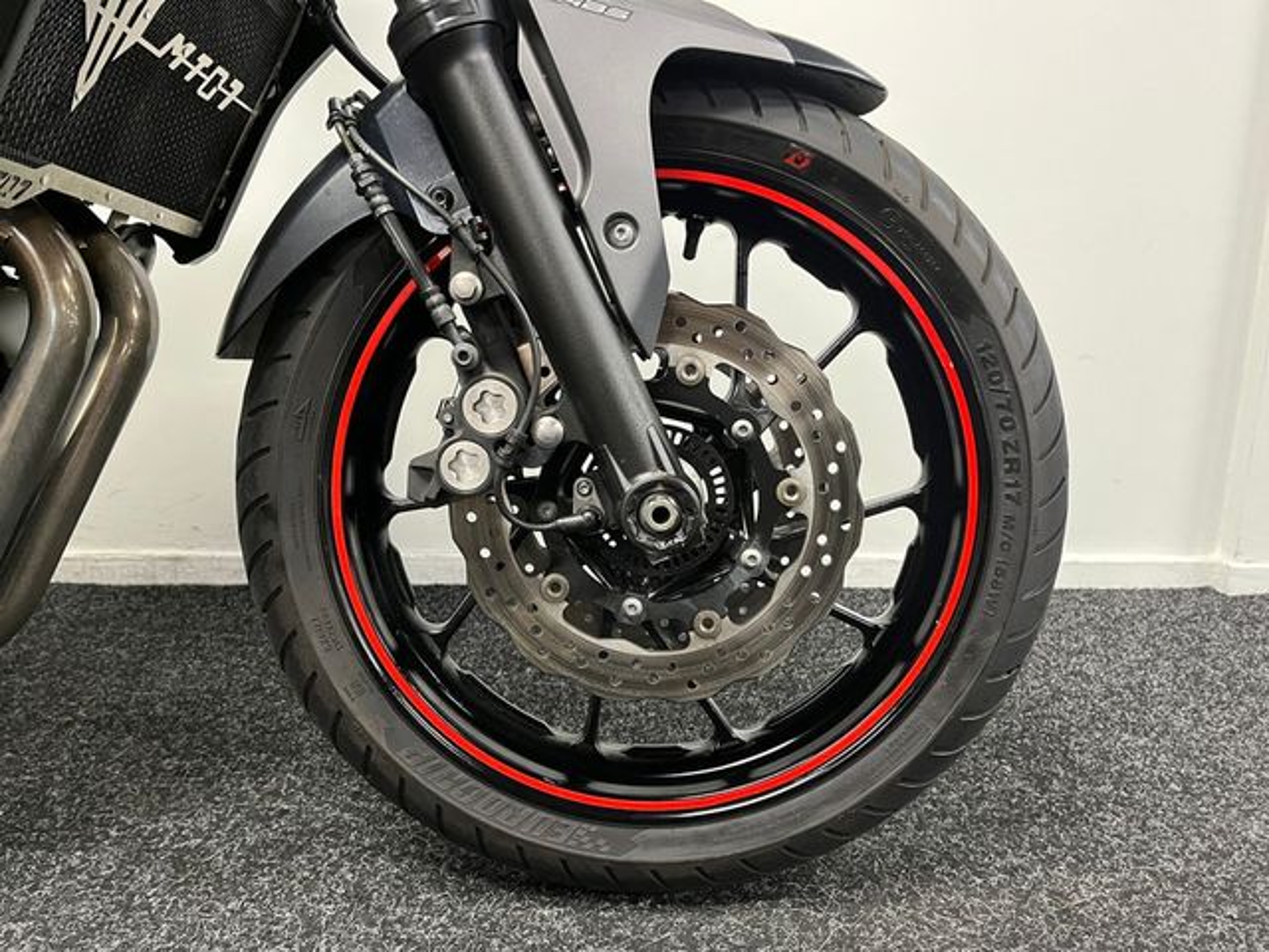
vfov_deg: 53.1
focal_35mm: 26
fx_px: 953
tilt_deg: -12.9
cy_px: 476
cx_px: 634
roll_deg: -1.0
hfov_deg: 67.3
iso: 400
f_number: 1.6
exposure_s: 1/50
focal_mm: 5.1
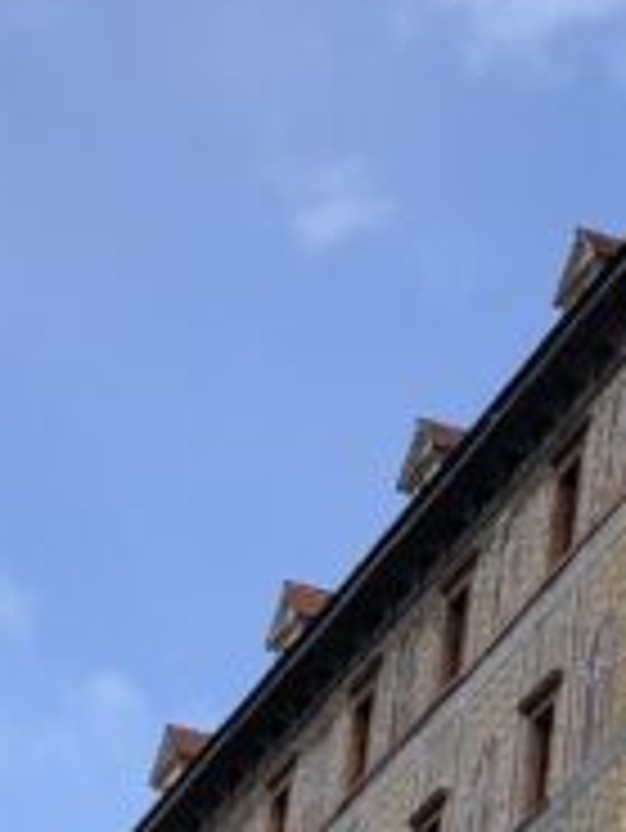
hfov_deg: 9.2
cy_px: 436
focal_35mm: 155
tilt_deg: +30.1
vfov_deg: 12.7
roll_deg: -2.7
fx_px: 3733
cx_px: 1126
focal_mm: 3.99
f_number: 1.8
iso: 20
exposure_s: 1/1600
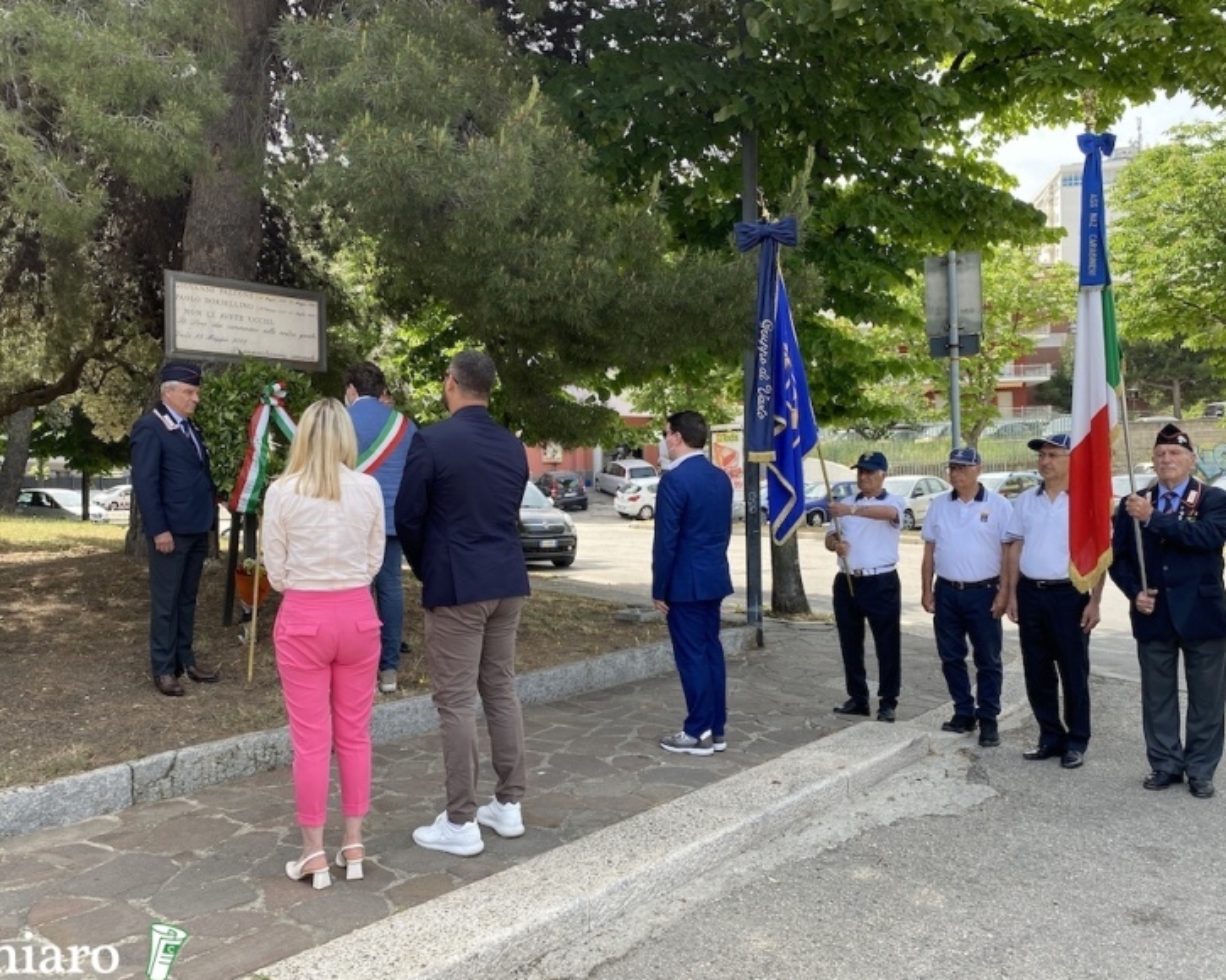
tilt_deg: -1.4
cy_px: 497
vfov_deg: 51.5
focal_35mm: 28
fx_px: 1016
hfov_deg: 62.2
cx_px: 607
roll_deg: +1.2
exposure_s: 1/502
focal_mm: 4.25
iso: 32
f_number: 1.8
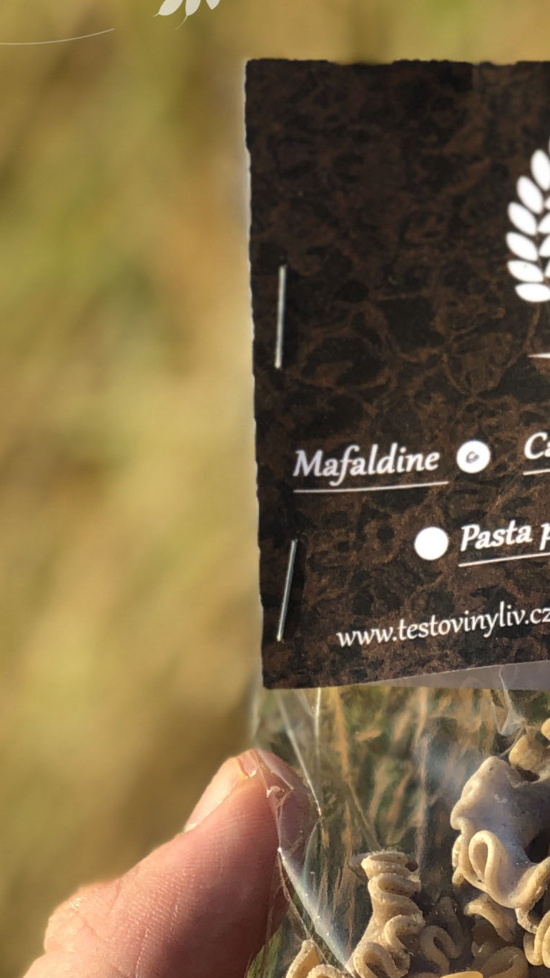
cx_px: 762
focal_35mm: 167
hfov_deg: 7.2
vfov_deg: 12.7
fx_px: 4332
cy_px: 1072
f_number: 2.4
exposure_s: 1/392
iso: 16
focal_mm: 6
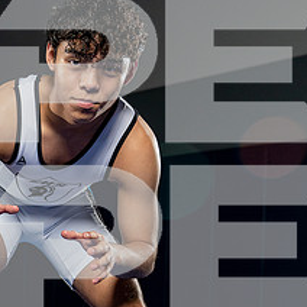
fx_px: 863
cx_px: -32
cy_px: 243
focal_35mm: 86
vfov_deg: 20.0
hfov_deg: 19.3
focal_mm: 37
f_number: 4
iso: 800
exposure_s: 1/125
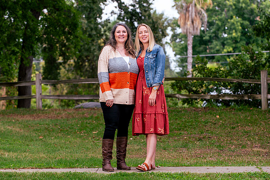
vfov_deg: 10.3
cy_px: 82
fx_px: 995
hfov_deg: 15.4
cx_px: 127
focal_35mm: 133
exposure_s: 1/250
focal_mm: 120
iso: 200
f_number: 5.6
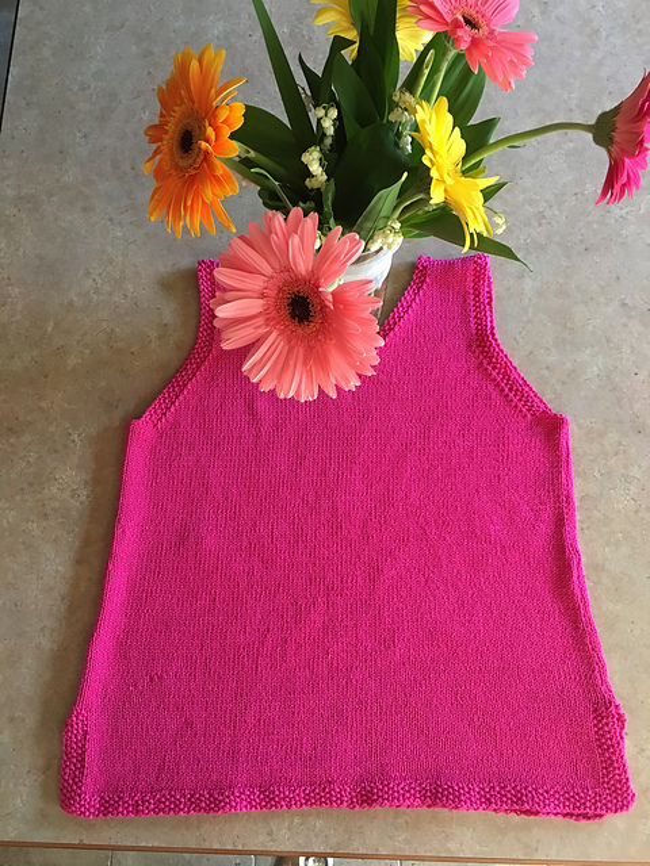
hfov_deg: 48.2
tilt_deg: -77.5
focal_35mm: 29
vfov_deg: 61.7
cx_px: 325
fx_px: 726
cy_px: 433
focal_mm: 4.15
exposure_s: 1/20
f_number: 2.2
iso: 200
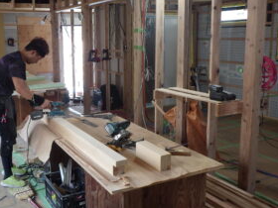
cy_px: 91
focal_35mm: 40
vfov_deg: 35.9
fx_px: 321
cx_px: 100
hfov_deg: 46.3
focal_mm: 5
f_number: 3.5
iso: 200
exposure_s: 1/45
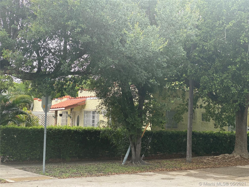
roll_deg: -3.0
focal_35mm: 52
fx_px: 374
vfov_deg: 28.0
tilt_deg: +5.7
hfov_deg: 36.8
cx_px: 124
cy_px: 94
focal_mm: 6
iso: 20
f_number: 2
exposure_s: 1/279
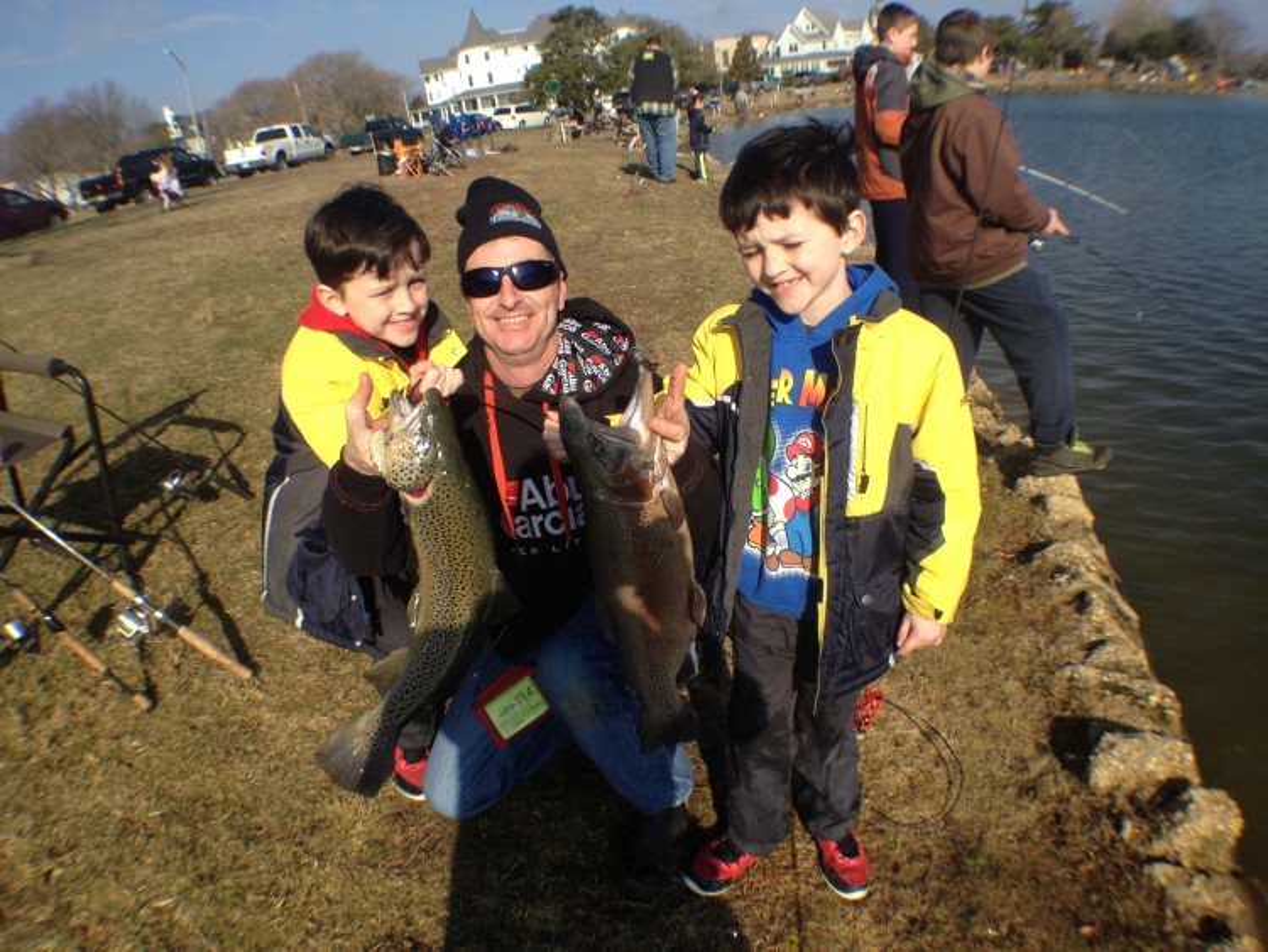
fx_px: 1282
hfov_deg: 52.6
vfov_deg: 40.7
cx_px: 634
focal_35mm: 35
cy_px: 476
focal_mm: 4.28
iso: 50
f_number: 2.4
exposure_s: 1/1534
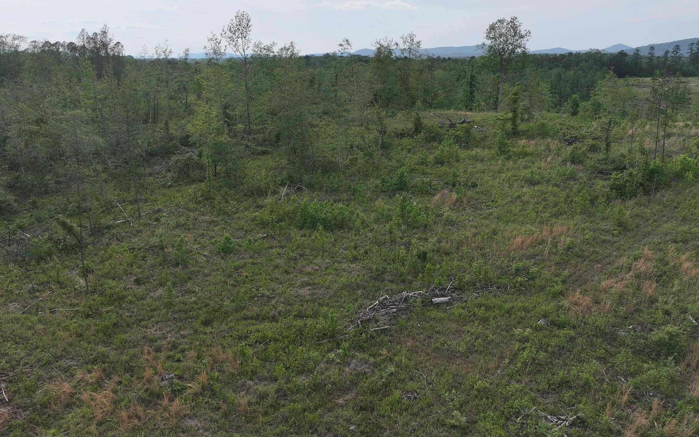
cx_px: 363
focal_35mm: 28
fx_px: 533
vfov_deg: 44.5
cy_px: 203
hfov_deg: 66.4
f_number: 2.8
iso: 300
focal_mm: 12.29
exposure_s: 1/4000
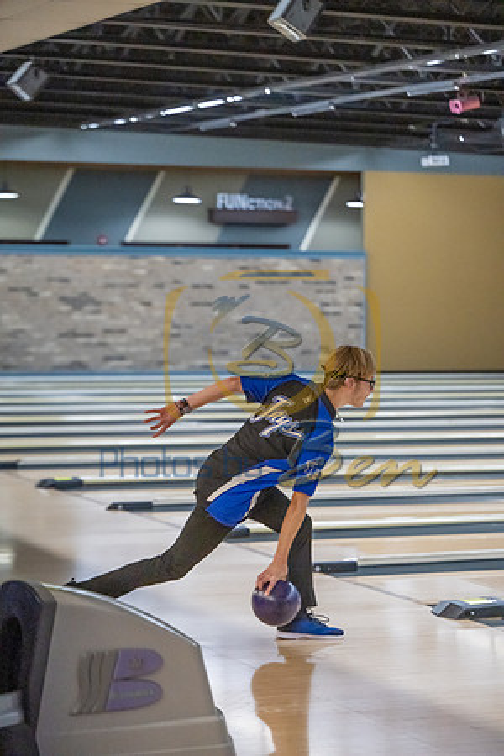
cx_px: 252
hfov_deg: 13.4
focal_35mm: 102
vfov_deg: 20.0
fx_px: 2142
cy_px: 378
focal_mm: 102
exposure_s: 1/800
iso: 4000
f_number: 2.8
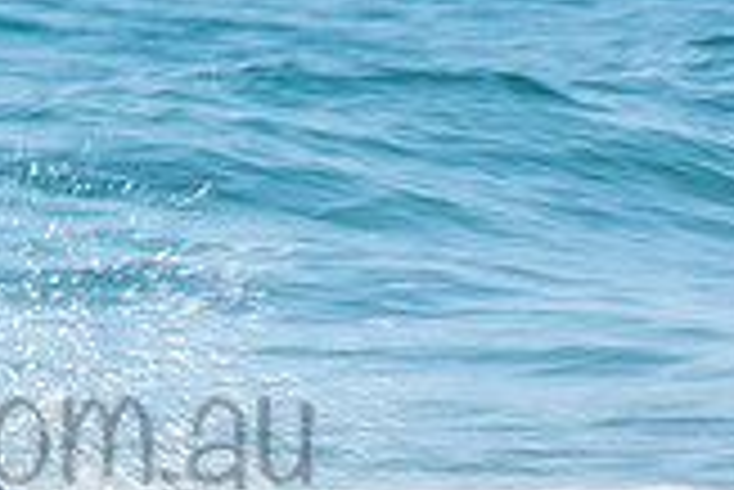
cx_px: -162
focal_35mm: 2140
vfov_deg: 0.6
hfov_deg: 1.0
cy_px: 380
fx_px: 43670
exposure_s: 1/30
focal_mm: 400
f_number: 18
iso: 100
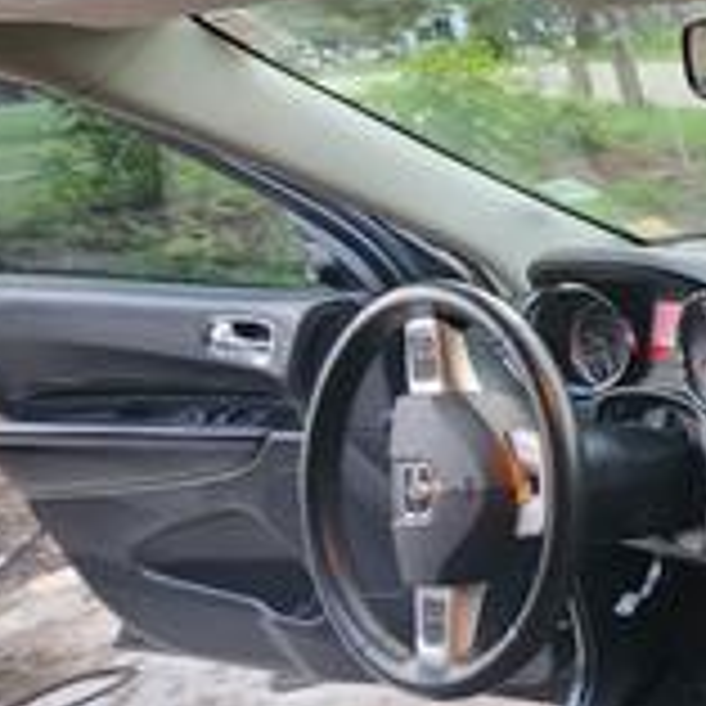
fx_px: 854
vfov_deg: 44.9
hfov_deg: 32.0
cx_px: 953
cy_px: 346
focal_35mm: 37
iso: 320
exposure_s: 1/40
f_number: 2.2
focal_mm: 2.2
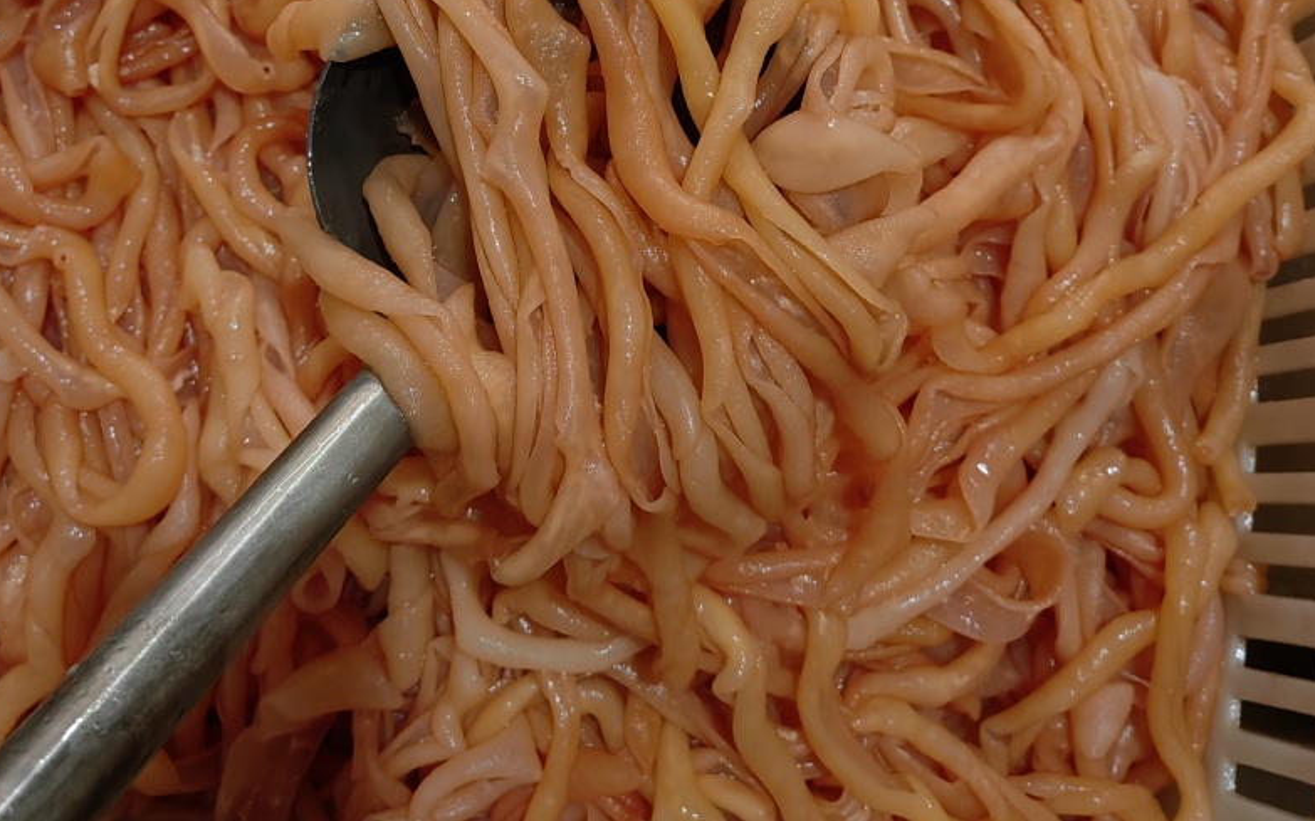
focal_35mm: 39
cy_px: 80
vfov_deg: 31.2
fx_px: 1397
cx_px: 652
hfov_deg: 50.4
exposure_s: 1/100
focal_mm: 5.54
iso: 500
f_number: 1.8
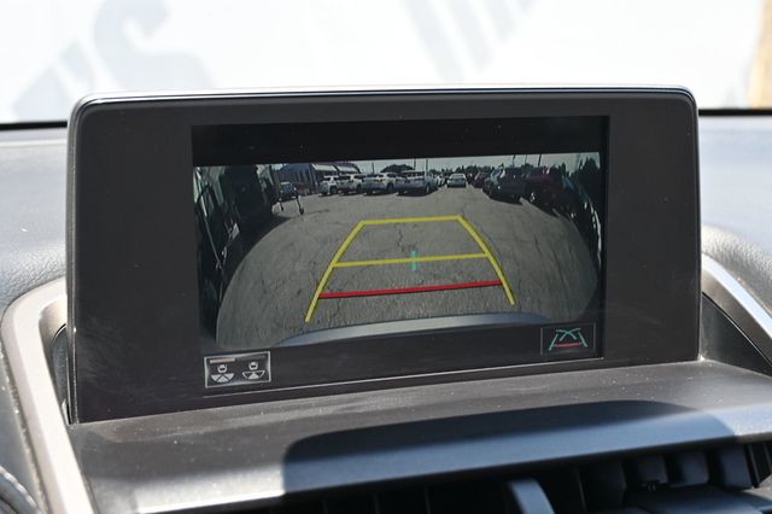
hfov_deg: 43.0
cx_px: 386
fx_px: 981
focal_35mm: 46
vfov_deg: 29.4
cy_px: 257
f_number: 4.8
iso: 400
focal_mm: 30.5
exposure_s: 1/200
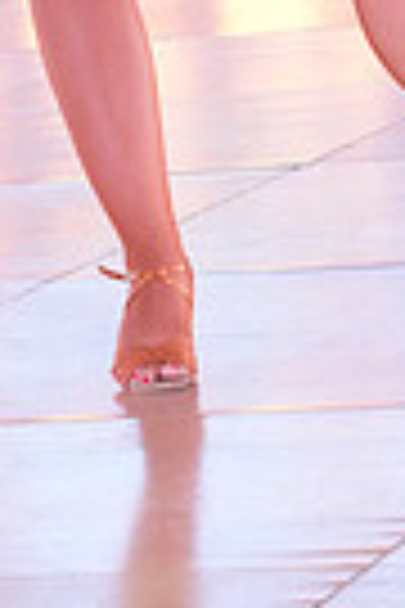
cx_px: 655
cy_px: -572
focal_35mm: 275
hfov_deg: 5.0
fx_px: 4640
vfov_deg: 7.2
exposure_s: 1/250
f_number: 7.1
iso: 8000
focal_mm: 64
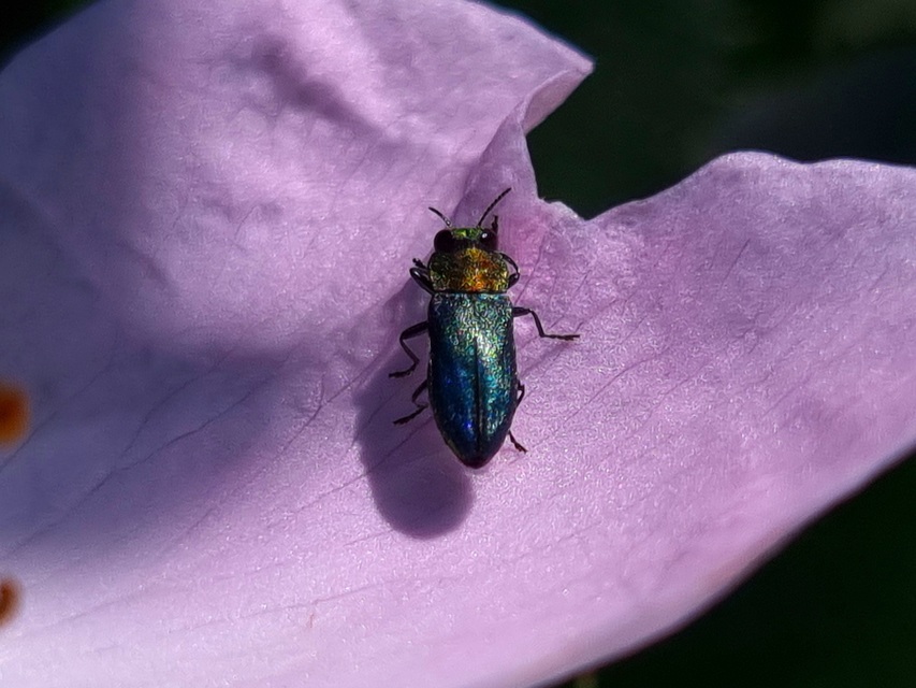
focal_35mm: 26
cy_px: 344
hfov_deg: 67.3
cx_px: 458
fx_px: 688
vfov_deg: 53.1
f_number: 1.8
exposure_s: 1/5000
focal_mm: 5.4
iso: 50
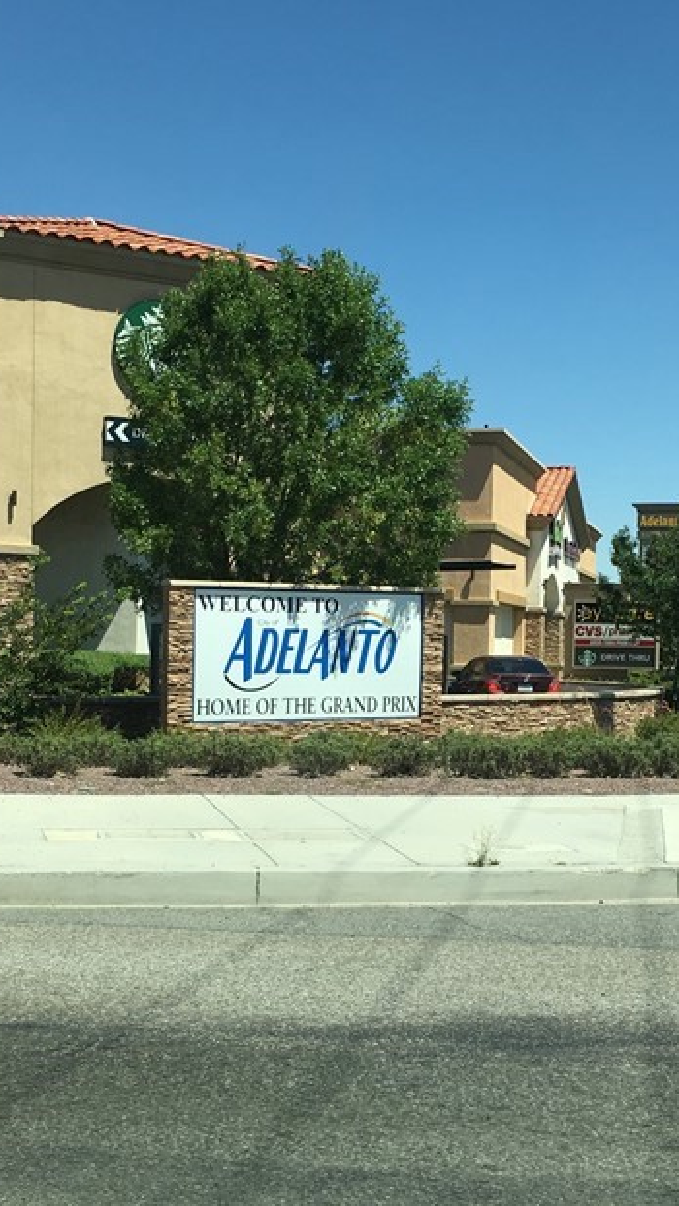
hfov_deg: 23.0
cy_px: 712
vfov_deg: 39.7
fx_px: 1664
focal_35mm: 52
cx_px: 436
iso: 25
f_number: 2.2
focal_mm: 4.15
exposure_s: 1/1637
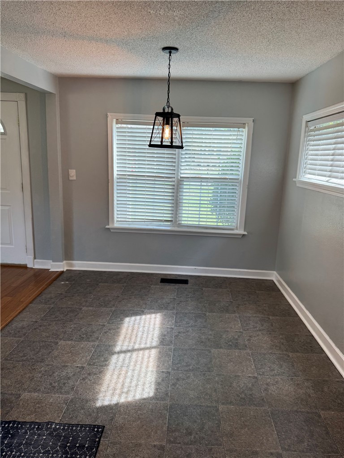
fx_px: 318
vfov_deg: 71.6
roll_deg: -1.8
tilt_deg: -12.8
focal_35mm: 24
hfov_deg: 56.8
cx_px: 172
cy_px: 229
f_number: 1.78
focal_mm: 6.76
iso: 80
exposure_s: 1/120
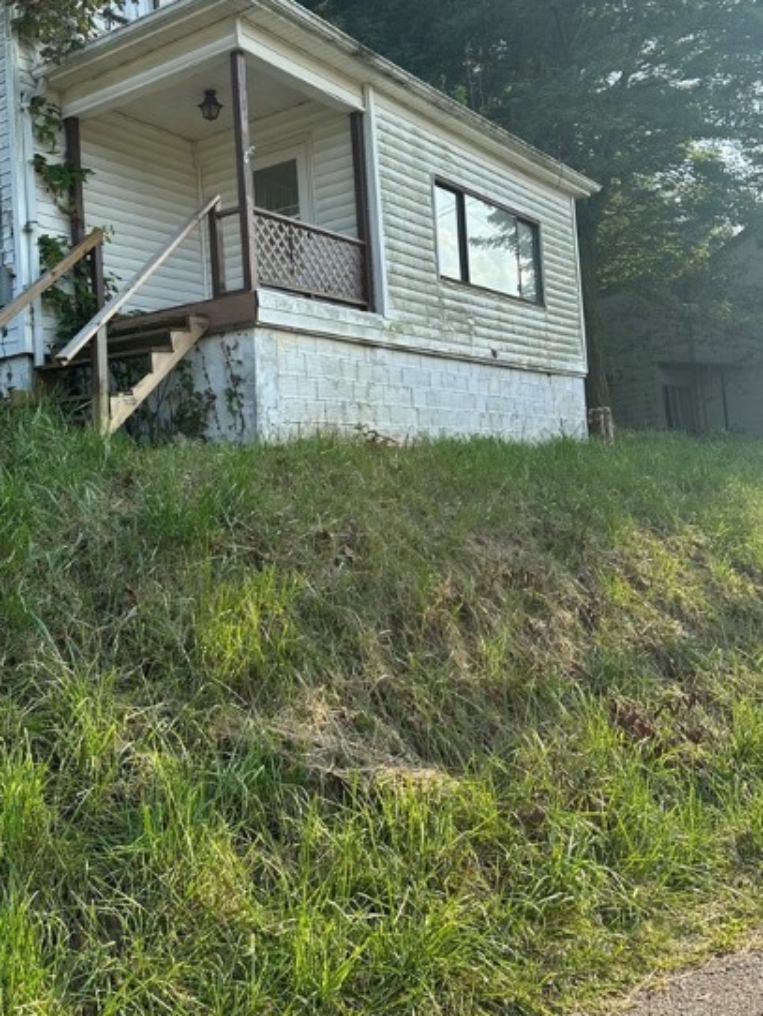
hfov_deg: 41.5
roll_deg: +2.7
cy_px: 396
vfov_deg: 53.5
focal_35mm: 34
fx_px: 998
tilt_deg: +6.1
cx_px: 291
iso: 80
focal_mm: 6.86
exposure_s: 1/1453
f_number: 1.78
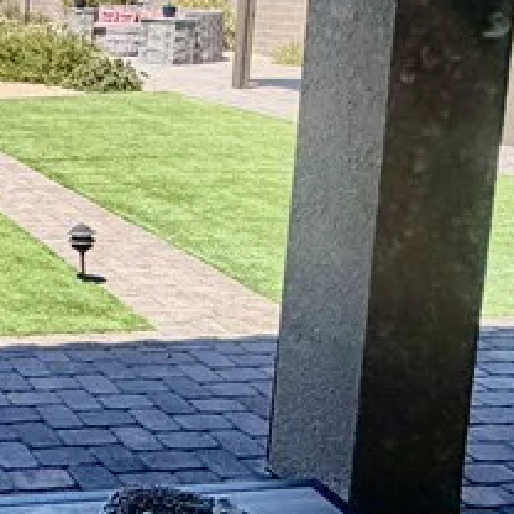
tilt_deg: -6.9
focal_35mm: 61
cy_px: 106
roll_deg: -1.6
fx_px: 1025
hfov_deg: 24.3
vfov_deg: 27.6
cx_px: -173
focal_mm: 2.22
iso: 40
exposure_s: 1/770
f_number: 2.2
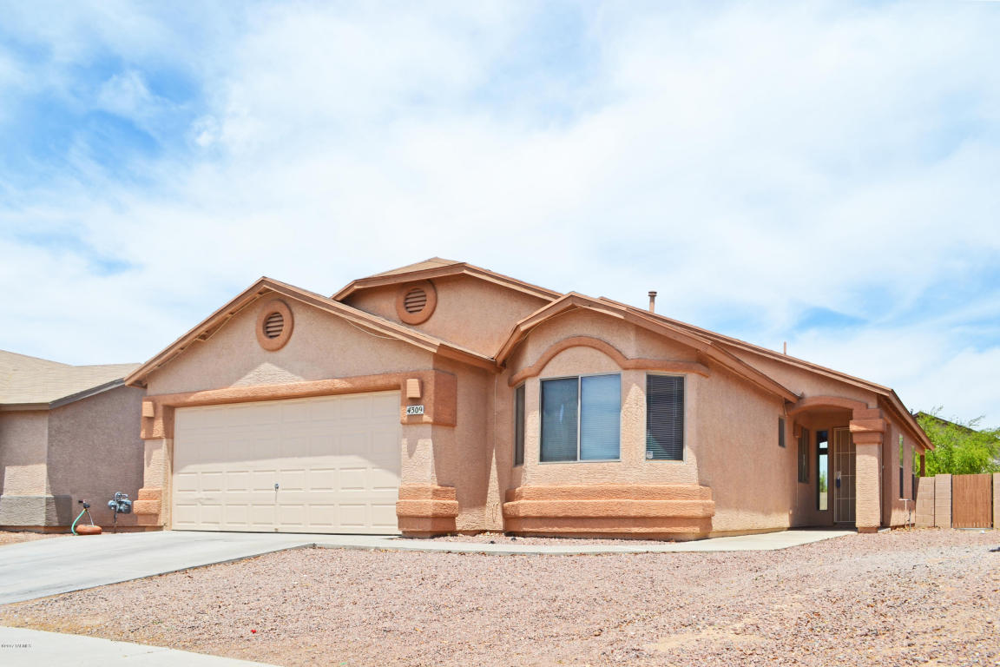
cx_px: 500
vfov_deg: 47.9
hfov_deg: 67.4
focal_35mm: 27
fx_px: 750
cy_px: 334
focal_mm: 18
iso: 100
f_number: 9
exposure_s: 1/320
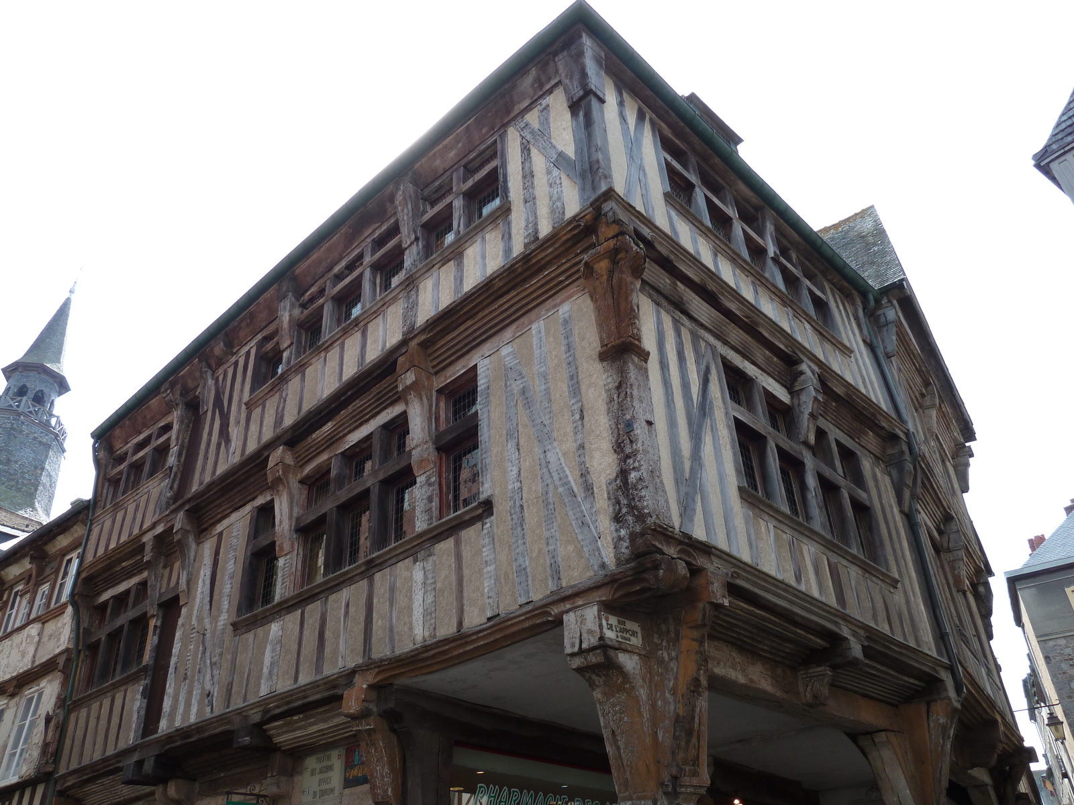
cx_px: 537
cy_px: 402
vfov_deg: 54.9
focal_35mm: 25
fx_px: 776
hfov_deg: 69.4
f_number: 4
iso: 80
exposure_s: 1/200
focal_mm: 4.1
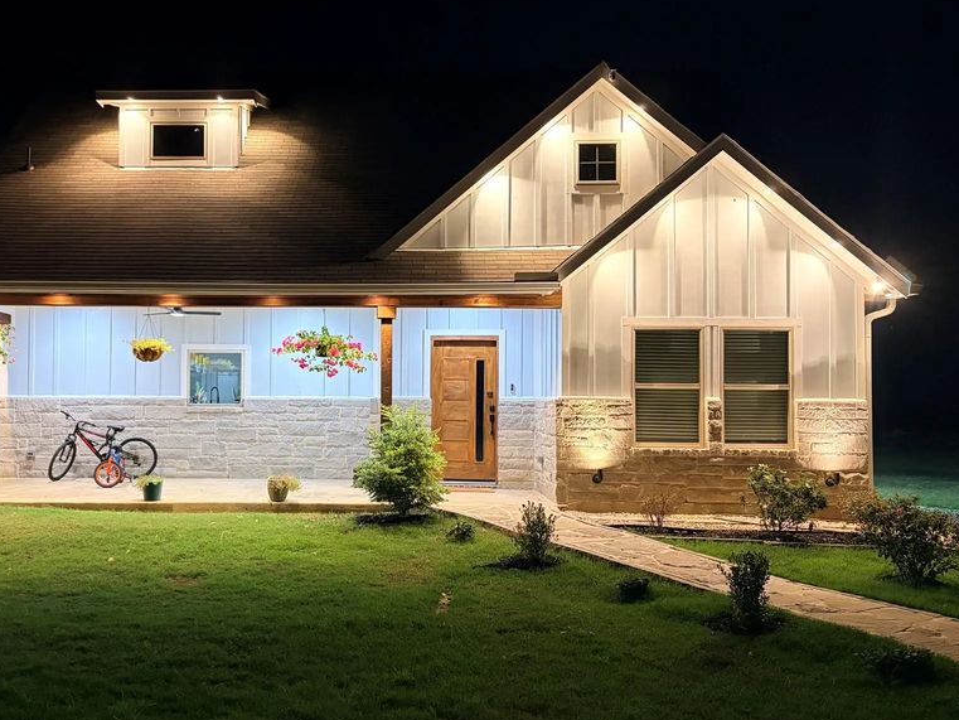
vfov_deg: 40.7
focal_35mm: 35
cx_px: 338
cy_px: 375
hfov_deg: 51.8
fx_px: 970
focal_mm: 5.96
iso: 320
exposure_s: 1/60
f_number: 1.6
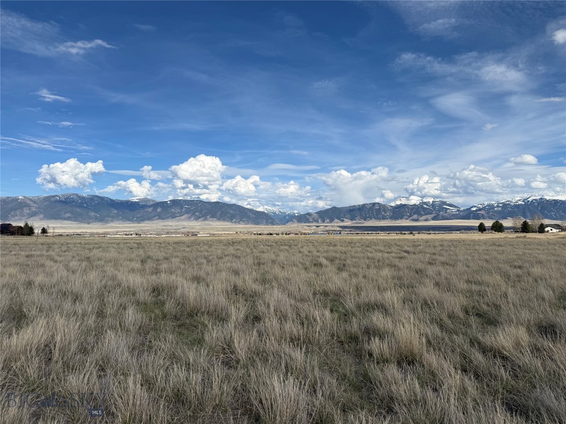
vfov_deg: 56.8
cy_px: 212
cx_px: 283
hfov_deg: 71.6
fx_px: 392
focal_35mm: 24
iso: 80
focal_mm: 6.76
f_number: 1.78
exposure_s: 1/7353
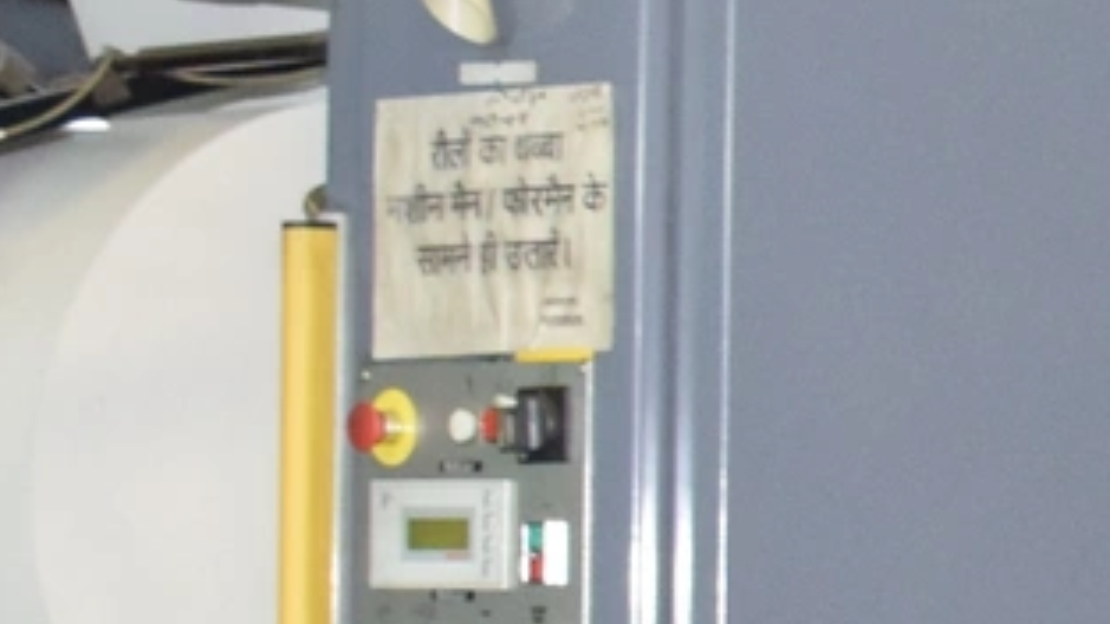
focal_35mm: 181
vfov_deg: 6.7
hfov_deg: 10.8
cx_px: 2263
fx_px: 5327
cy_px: 778
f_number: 3.5
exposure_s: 1/30
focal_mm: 18
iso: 1000
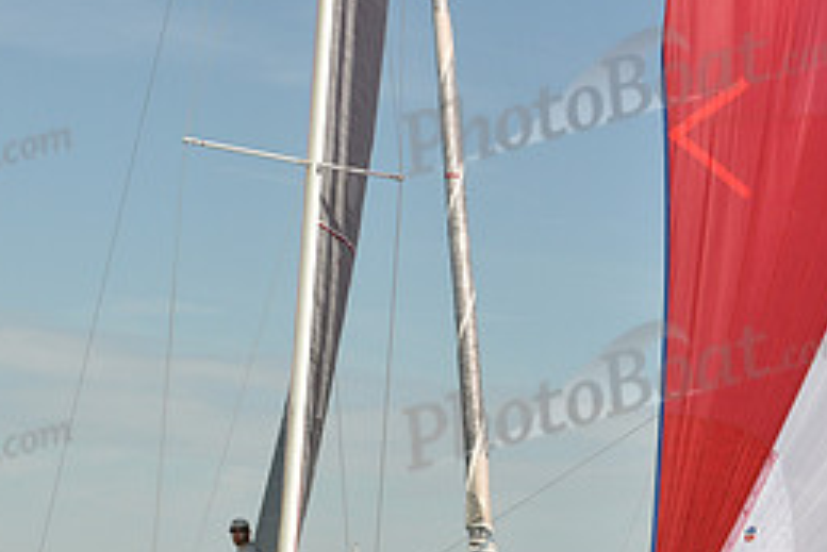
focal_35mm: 157
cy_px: 598
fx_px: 3609
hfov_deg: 13.0
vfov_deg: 8.7
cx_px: 239
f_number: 14
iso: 320
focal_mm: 70
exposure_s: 1/640
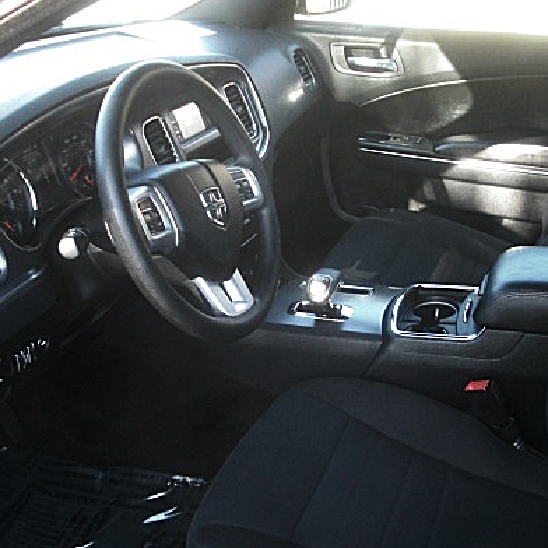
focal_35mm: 52
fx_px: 931
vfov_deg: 32.7
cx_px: 323
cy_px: 322
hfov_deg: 32.7
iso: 200
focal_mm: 6.3
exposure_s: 1/80
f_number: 2.8
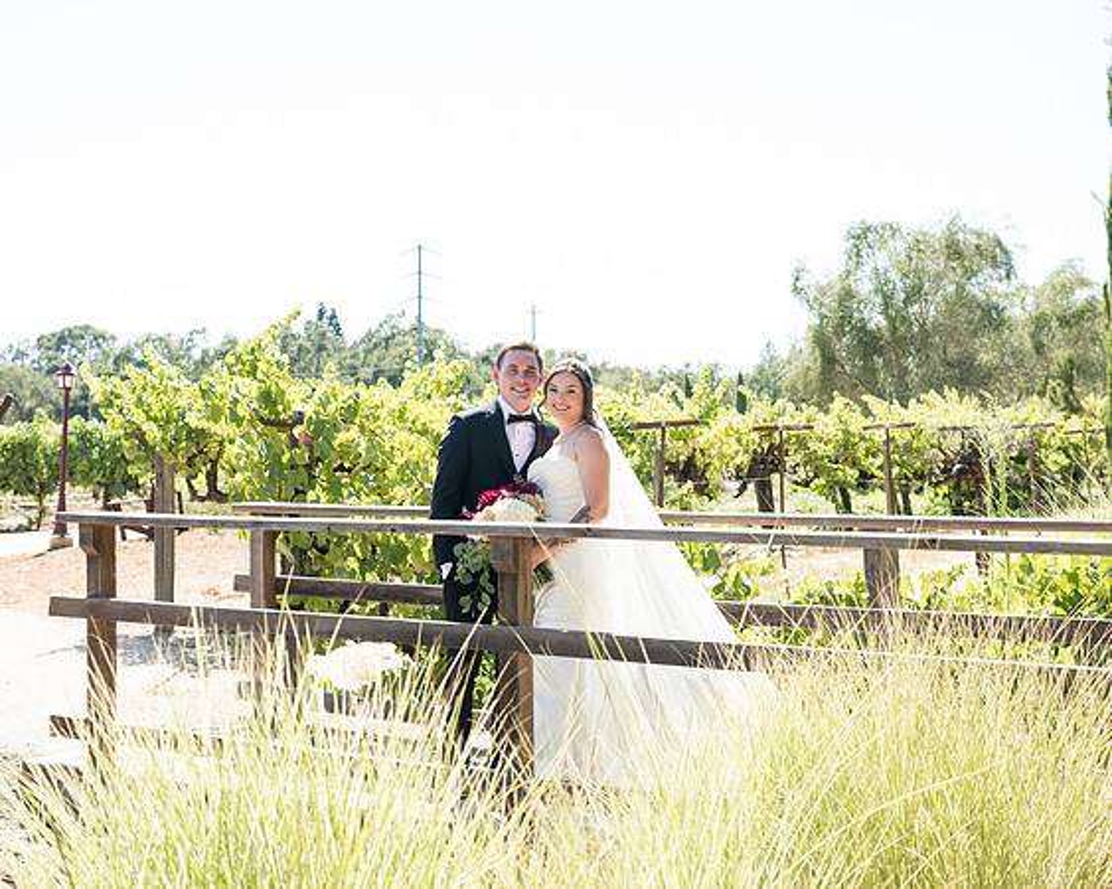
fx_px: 1578
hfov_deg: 38.8
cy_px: 373
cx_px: 556
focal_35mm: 48
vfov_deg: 31.4
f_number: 4
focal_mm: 35
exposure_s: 1/500
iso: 200
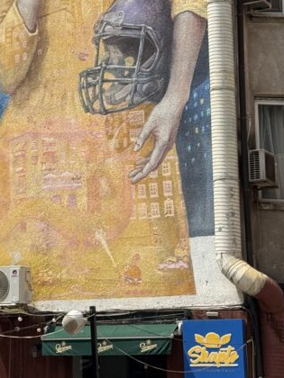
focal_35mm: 117
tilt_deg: +15.1
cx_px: -44
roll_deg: -1.8
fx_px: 1280
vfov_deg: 16.7
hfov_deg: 12.4
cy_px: 86
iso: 64
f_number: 1.78
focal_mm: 6.76
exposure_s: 1/7874
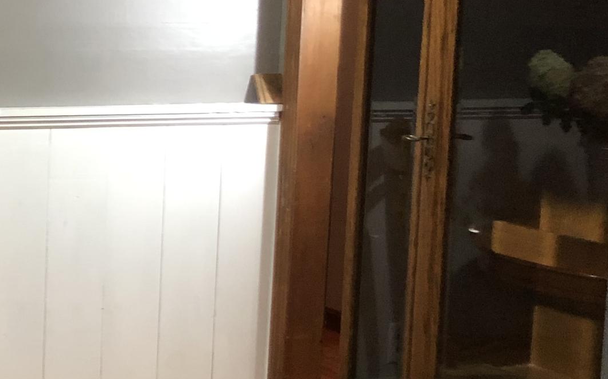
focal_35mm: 84
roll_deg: -0.1
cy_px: 157
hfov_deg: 21.7
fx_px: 1392
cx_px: -223
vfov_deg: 15.5
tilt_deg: -5.8
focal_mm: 3.99
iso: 100
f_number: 1.8
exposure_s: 1/15
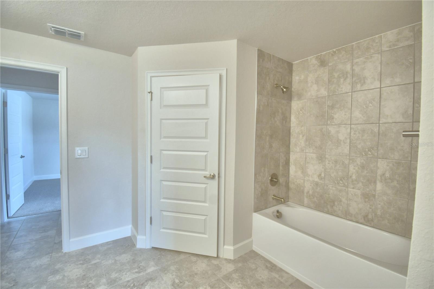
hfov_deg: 100.4
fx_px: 181
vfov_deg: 77.3
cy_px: 144
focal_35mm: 15
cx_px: 217
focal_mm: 10
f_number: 4.5
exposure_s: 1/50
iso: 400
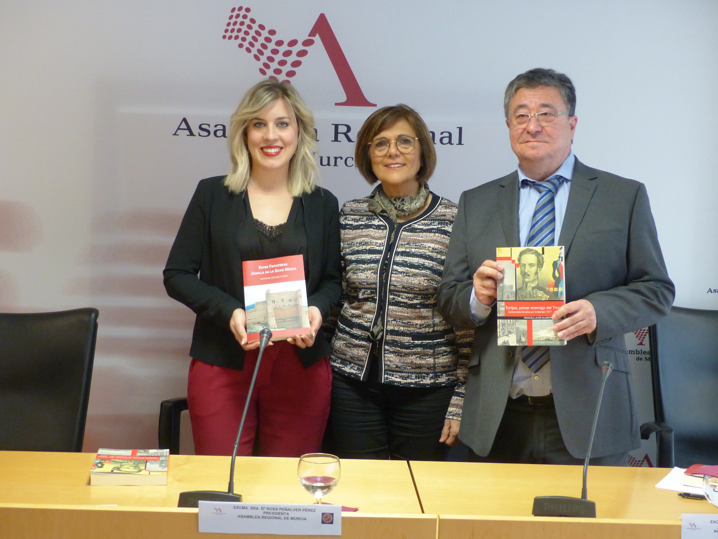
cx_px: 359
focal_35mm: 52
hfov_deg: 36.8
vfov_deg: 28.0
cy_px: 270
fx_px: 1079
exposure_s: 1/40
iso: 400
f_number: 2.8
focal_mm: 9.4
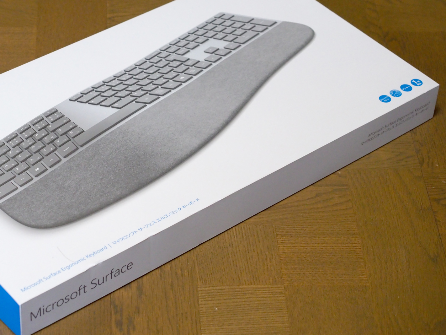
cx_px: 153
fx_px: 1392
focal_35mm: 108
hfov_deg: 18.2
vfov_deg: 13.7
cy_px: 143
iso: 1000
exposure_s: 1/100
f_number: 4
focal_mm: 40
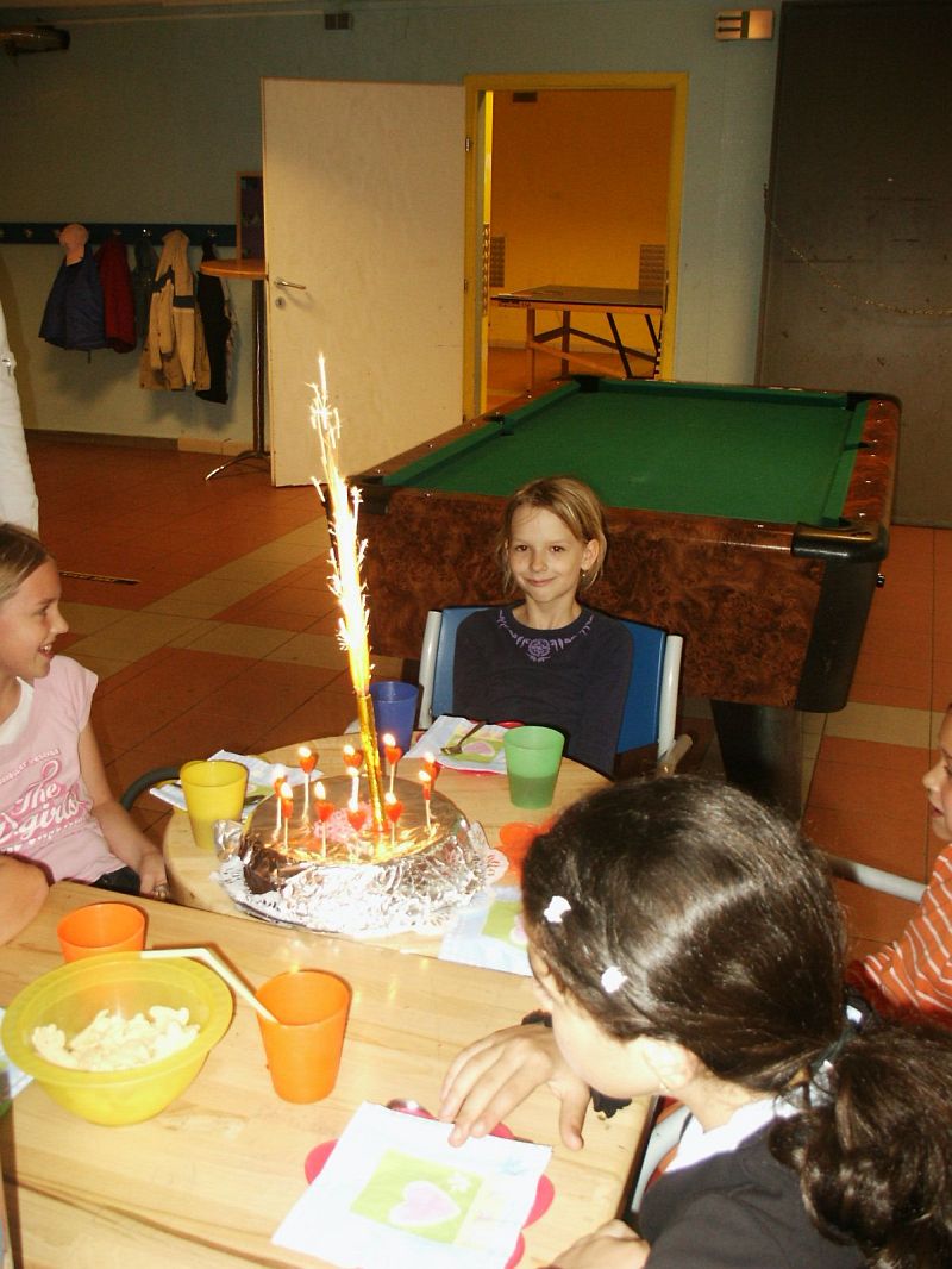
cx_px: 476
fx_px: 1283
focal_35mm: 35
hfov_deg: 40.7
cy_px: 634
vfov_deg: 52.6
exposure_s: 1/45
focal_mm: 7.18
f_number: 3
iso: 200
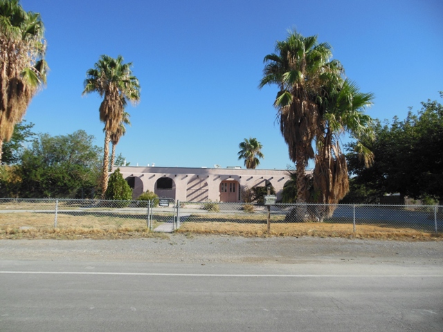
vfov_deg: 54.9
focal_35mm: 25
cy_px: 166
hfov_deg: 69.4
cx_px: 222
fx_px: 320
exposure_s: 1/1500
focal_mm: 4.5
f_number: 3.2
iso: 125
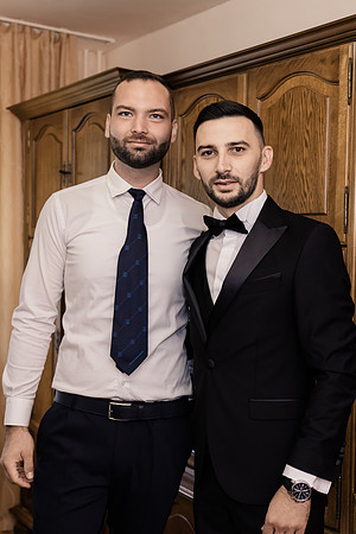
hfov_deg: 28.8
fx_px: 690
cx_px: 231
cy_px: 267
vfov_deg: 42.3
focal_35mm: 47
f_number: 2.8
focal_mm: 31
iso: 1000
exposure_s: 1/80
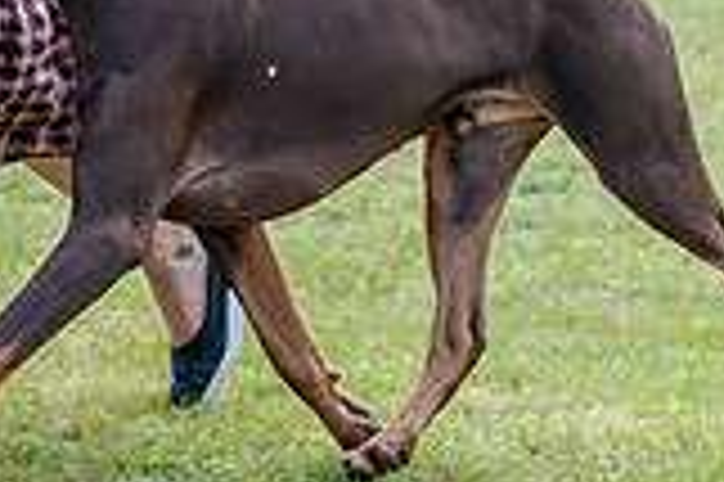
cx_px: 256
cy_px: -183
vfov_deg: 3.1
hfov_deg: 4.6
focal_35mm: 448
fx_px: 9000
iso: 100
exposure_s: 1/500
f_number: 3.2
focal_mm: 100
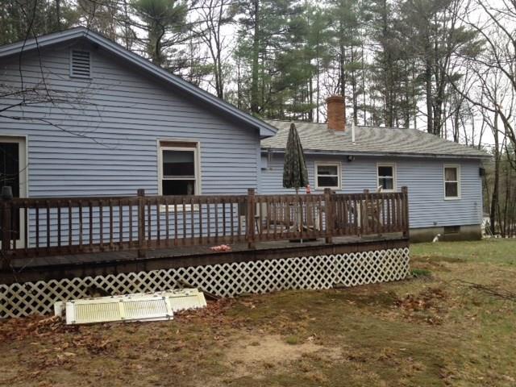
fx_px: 522
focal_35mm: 35
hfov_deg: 52.6
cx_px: 258
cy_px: 194
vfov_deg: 40.7
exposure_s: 1/165
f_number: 2.4
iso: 50
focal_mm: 4.28
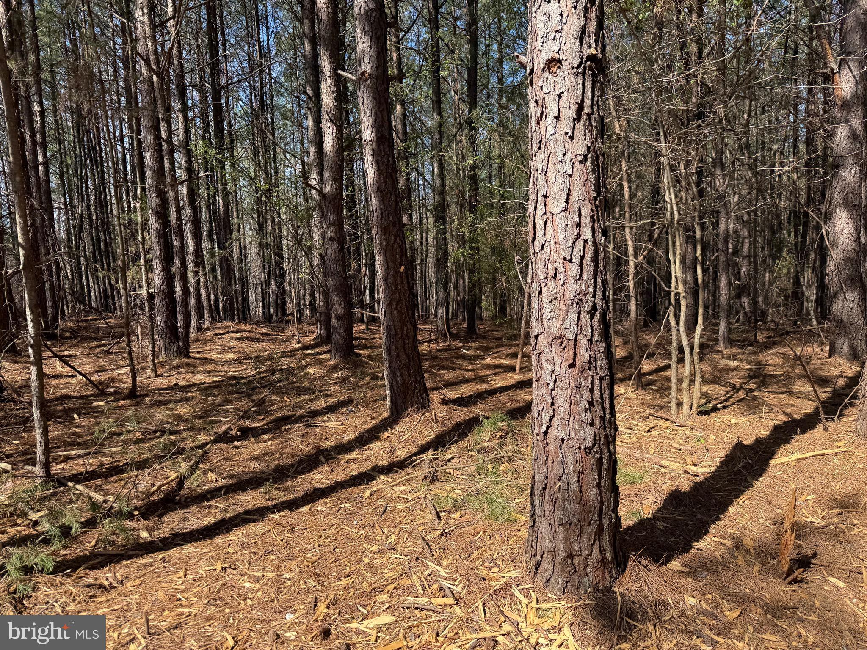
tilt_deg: -8.0
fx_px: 601
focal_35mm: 24
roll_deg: +1.2
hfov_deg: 71.6
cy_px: 325
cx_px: 434
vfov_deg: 56.8
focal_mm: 6.76
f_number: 1.78
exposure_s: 1/1727
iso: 80
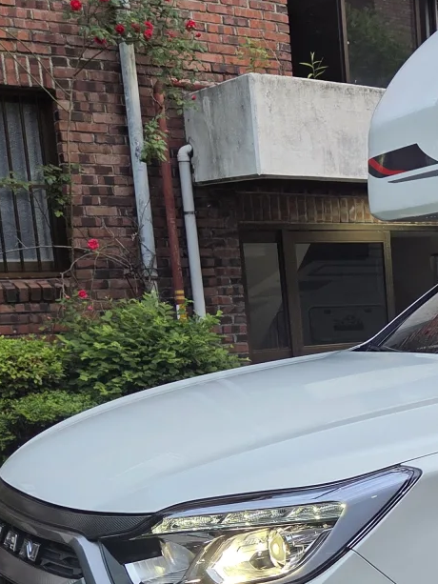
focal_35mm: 60
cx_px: 619
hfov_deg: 21.3
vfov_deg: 31.8
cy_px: 409
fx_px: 1012
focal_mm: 5.4
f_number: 1.8
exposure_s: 1/60
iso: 100
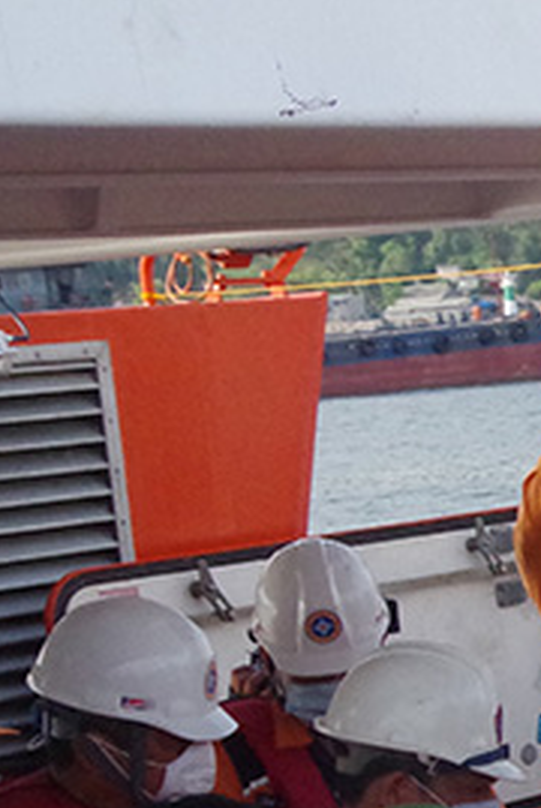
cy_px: 662
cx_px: 1464
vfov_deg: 13.1
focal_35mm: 156
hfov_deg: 7.9
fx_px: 3507
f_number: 10
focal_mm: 28
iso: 3200
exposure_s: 1/1000
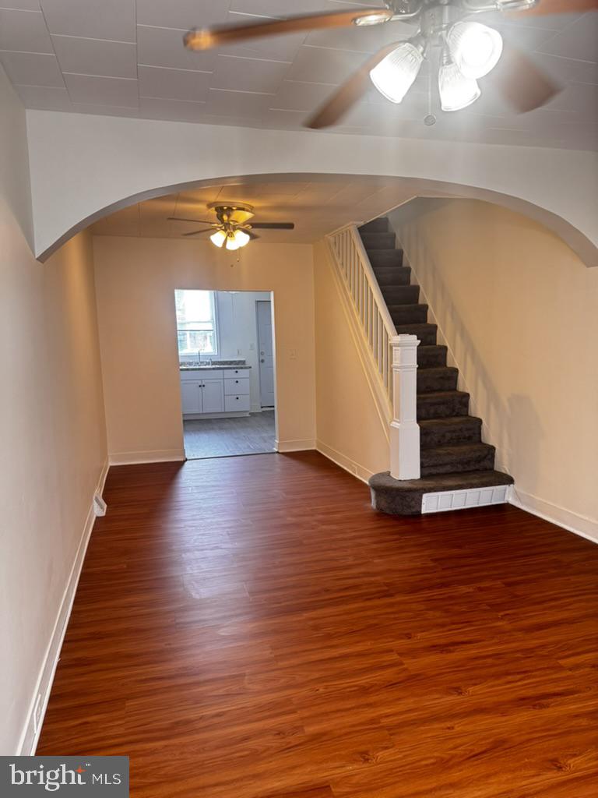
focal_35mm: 24
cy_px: 399
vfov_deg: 71.6
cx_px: 299
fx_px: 553
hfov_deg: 56.8
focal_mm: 6.76
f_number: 1.78
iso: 160
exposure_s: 1/60
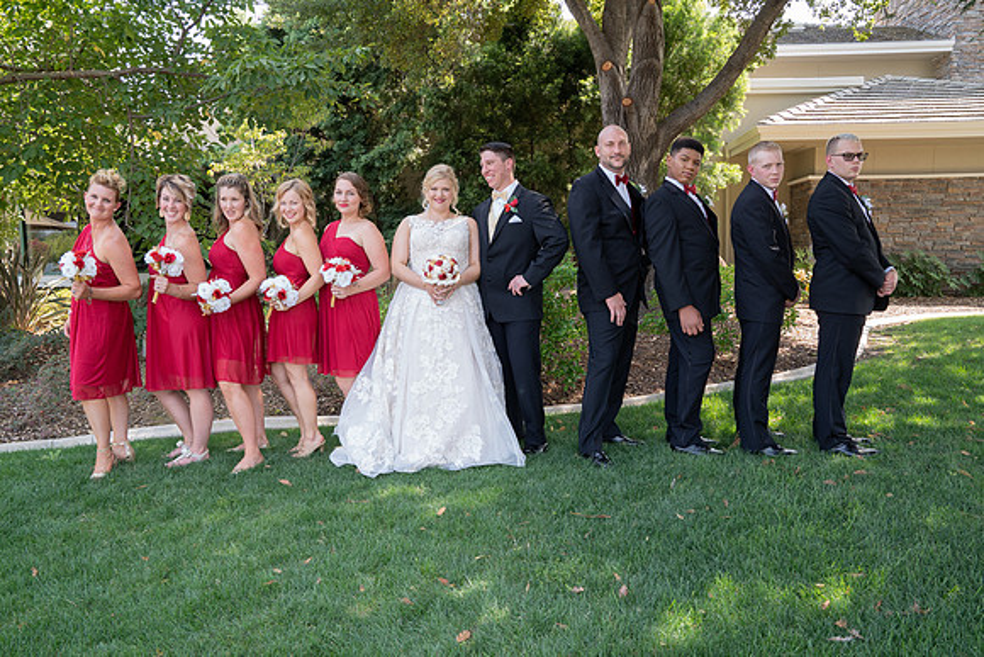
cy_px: 347
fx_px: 721
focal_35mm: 26
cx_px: 492
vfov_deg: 48.9
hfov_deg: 68.6
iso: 500
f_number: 8
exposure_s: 1/60
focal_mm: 25
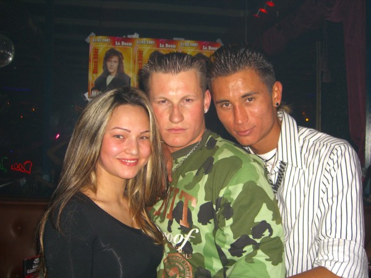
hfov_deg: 49.0
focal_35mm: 38
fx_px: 407
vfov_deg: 37.7
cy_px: 139
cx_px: 186
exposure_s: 1/60
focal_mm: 7.9
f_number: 2.8
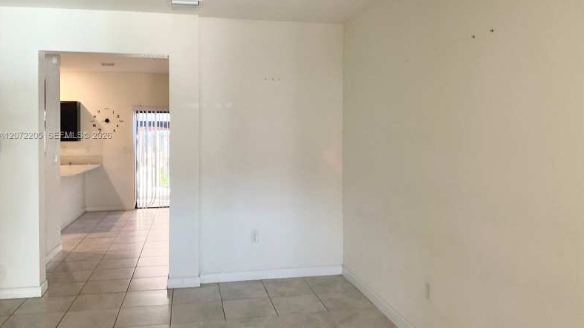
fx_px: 495
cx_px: 292
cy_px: 136
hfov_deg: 61.0
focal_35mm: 32
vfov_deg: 36.6
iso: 100
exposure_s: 1/60
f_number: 1.8
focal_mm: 3
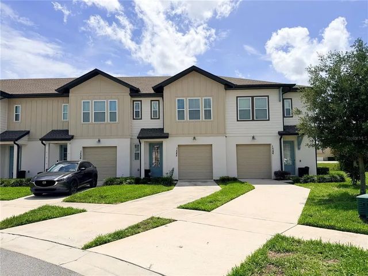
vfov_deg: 56.8
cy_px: 138
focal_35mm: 24
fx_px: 255
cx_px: 184
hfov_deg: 71.6
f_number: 1.78
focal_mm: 6.76
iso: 80
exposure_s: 1/11905
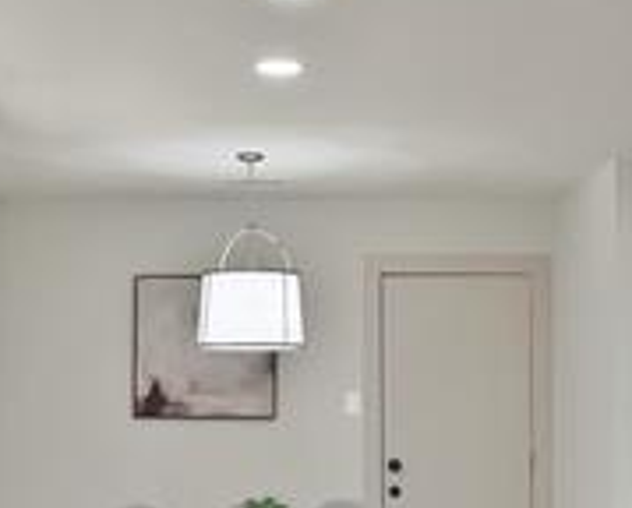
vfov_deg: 20.2
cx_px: 297
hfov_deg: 25.3
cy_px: 423
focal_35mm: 75
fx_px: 1406
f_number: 9
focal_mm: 14
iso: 640
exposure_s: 1/5
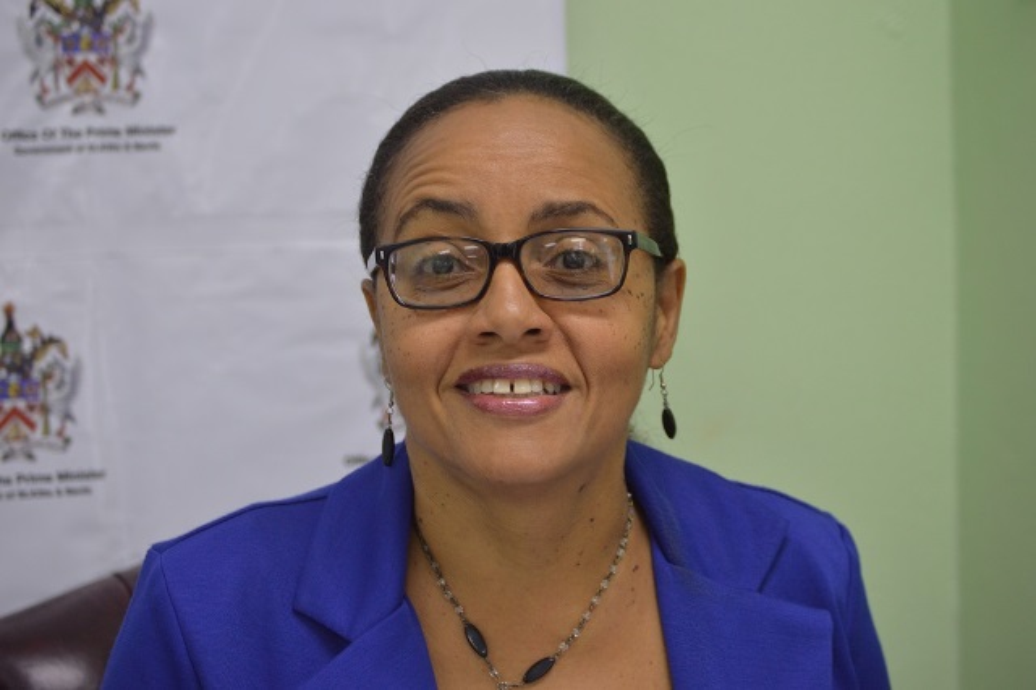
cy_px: 345
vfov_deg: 16.5
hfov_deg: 24.6
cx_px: 518
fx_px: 2373
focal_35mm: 82
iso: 560
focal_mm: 55
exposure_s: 1/60
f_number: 4
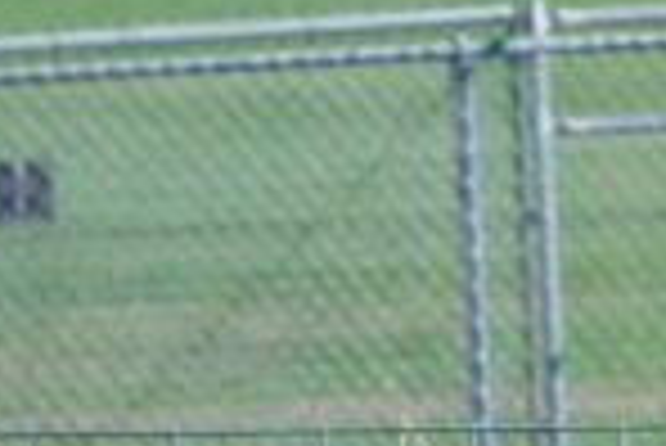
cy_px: 435
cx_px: 1552
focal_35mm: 1508
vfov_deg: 0.9
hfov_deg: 1.4
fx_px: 27934
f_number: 7.1
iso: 1000
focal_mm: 145
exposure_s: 1/2500
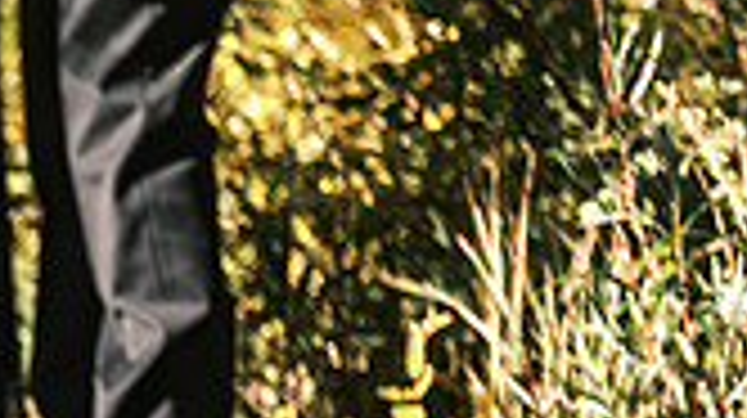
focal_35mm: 771
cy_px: 510
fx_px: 15257
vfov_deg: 1.6
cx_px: -396
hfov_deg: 2.8
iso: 200
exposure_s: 1/600
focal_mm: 140
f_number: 2.8
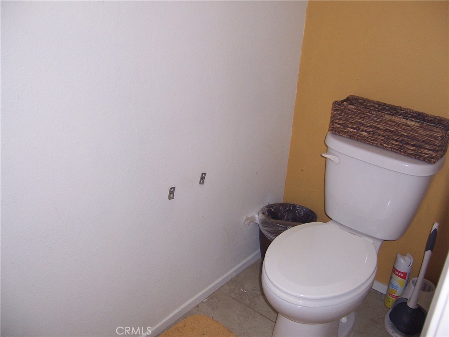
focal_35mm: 33
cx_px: 224
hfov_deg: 55.4
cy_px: 168
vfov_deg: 42.9
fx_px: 428
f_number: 2.8
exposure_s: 1/60
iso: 140
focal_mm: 5.5
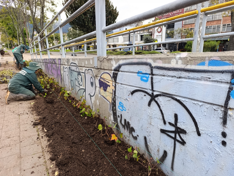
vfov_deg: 59.0
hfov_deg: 73.8
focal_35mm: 23
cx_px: 117
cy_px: 88
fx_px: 156
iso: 64
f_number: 1.6
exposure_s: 1/120
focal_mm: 6.14
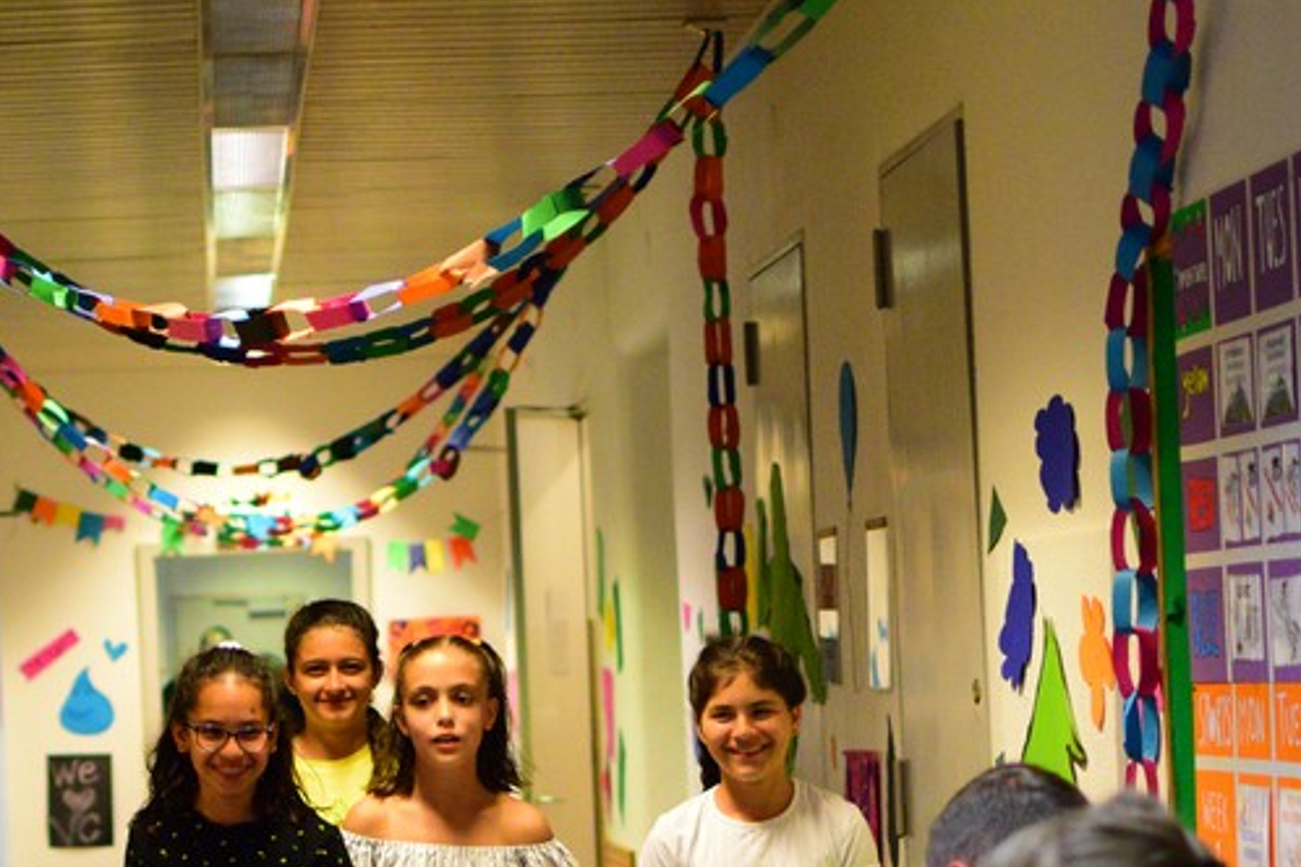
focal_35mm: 108
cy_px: 840
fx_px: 3904
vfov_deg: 12.5
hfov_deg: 18.9
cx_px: 408
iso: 3200
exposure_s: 1/250
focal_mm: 35
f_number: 1.8
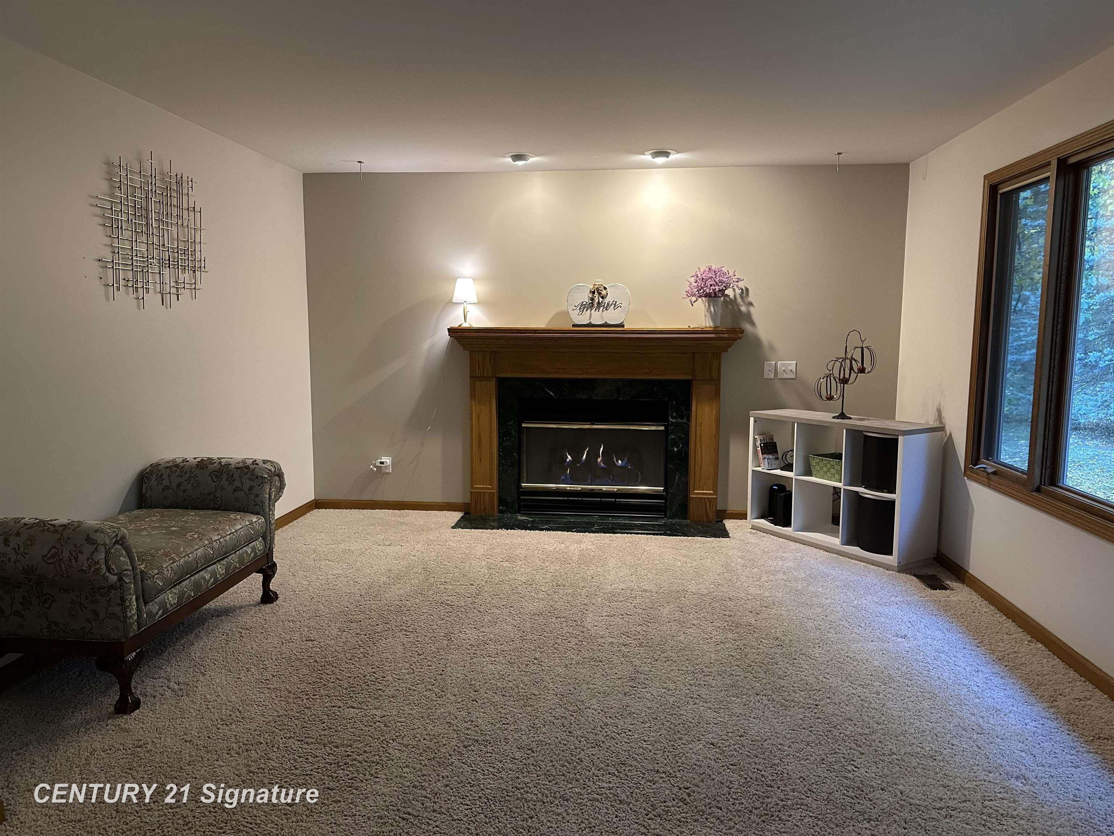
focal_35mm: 24
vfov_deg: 56.8
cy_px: 418
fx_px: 772
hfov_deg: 71.6
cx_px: 557
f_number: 1.78
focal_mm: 6.86
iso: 400
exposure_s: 1/60
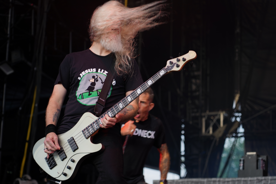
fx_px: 805
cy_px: 92
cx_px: 138
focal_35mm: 105
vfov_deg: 13.0
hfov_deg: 19.5
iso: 200
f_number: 4
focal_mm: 105
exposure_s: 1/125
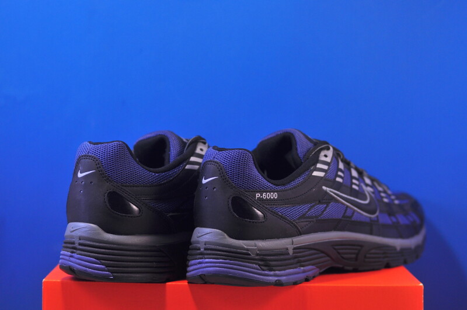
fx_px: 972
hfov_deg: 27.0
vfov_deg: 18.1
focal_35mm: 75
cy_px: 155
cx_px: 234
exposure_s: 1/320
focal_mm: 50
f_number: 2.5
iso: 250
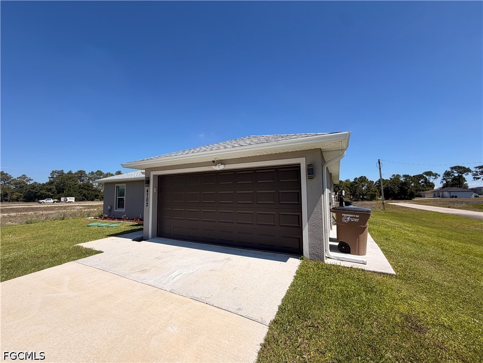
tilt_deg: +5.1
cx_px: 242
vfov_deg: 85.7
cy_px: 182
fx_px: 195
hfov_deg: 102.1
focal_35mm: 14
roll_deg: +0.7
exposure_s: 1/1125
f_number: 2.2
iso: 20
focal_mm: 2.22
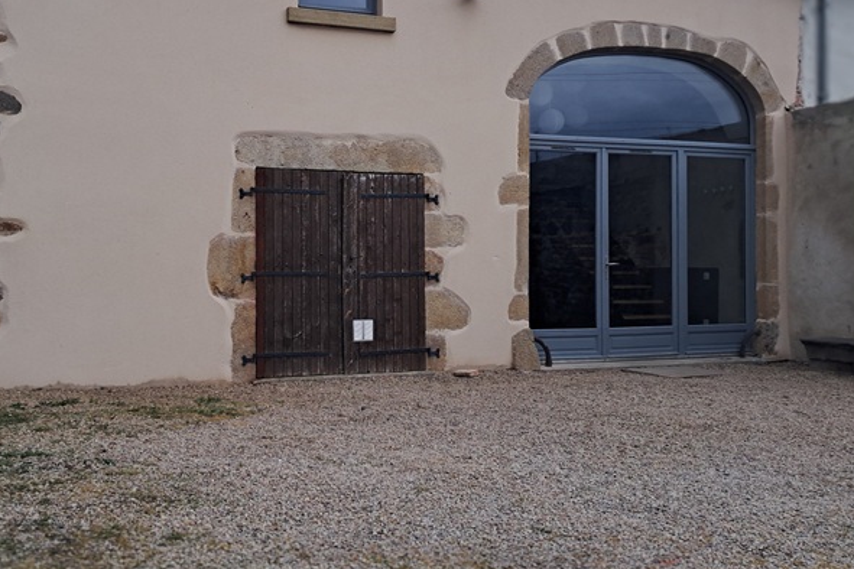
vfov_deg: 35.1
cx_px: 358
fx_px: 901
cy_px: 277
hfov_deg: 50.5
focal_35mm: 38
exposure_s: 1/204
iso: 50
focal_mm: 4
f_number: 1.8
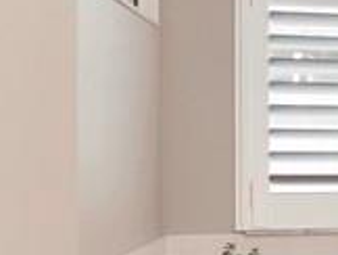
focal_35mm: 100
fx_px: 978
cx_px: 697
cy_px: 135
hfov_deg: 15.3
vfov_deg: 14.8
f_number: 7.1
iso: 800
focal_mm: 11
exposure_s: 1/80
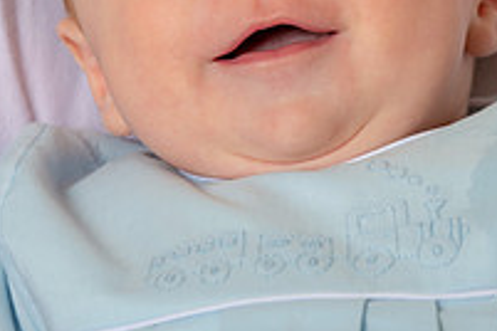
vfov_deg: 2.9
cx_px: 356
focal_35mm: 476
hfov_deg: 4.3
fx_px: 6571
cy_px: 59
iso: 250
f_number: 5.6
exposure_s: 1/200
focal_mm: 165
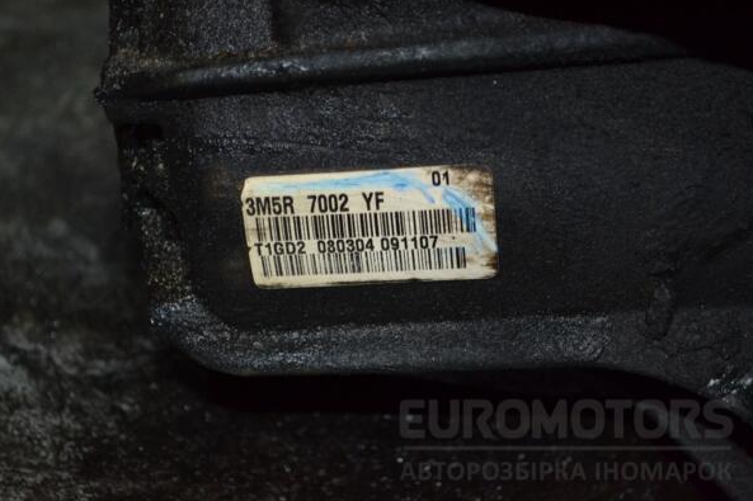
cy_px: 250
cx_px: 376
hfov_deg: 24.3
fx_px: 1746
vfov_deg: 16.3
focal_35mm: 84
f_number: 5.6
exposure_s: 1/60
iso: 1100
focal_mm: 55
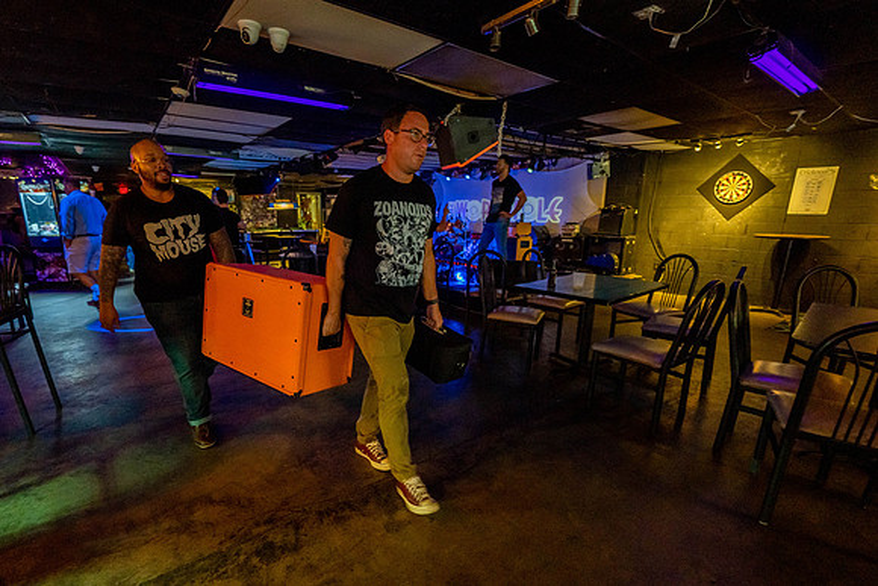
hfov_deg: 97.6
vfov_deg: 74.9
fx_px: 382
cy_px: 309
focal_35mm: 16
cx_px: 397
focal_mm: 14
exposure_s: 1/125
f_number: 2.8
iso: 3200
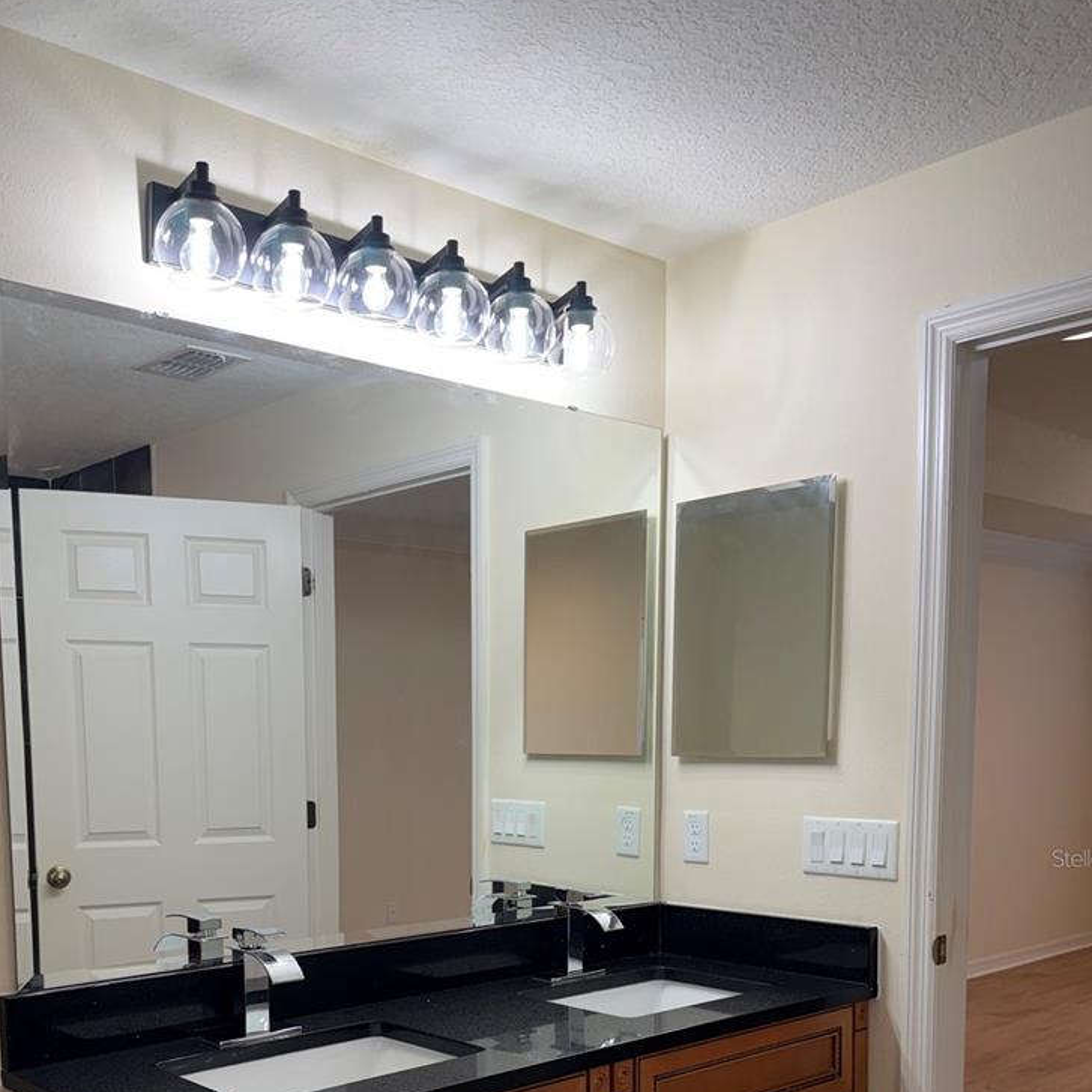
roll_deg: +0.3
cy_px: 858
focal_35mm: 35
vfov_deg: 45.1
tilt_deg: -6.0
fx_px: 1249
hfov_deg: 47.1
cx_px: 482
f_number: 1.78
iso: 64
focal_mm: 6.76
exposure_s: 1/120
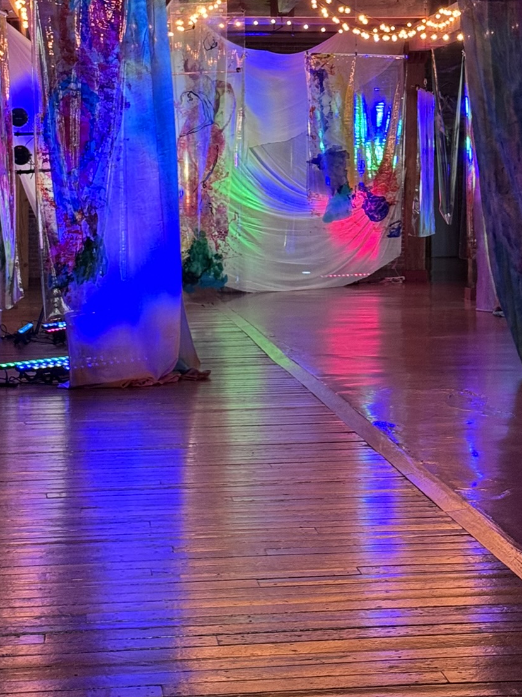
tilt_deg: +1.2
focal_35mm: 89
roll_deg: +0.9
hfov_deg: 16.6
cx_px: 295
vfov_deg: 21.8
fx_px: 1790
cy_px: 153
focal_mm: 6.76
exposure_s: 1/40
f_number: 1.78
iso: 400
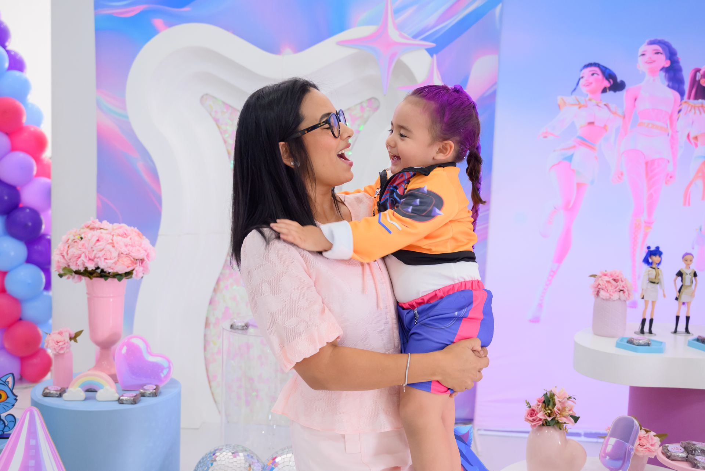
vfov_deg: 34.2
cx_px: 352
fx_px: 764
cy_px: 236
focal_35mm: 39
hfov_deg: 49.5
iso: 2000
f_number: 4
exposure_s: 1/160
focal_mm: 39
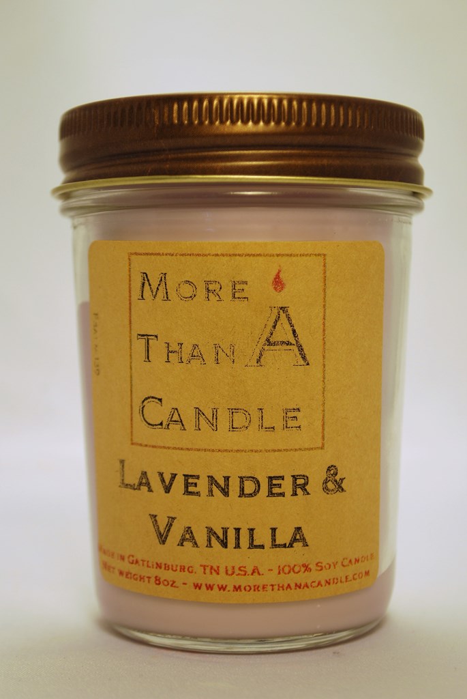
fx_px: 1339
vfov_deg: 29.2
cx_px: 234
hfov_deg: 19.8
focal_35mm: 69
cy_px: 350
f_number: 5.3
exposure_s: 1/80
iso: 200
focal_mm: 46
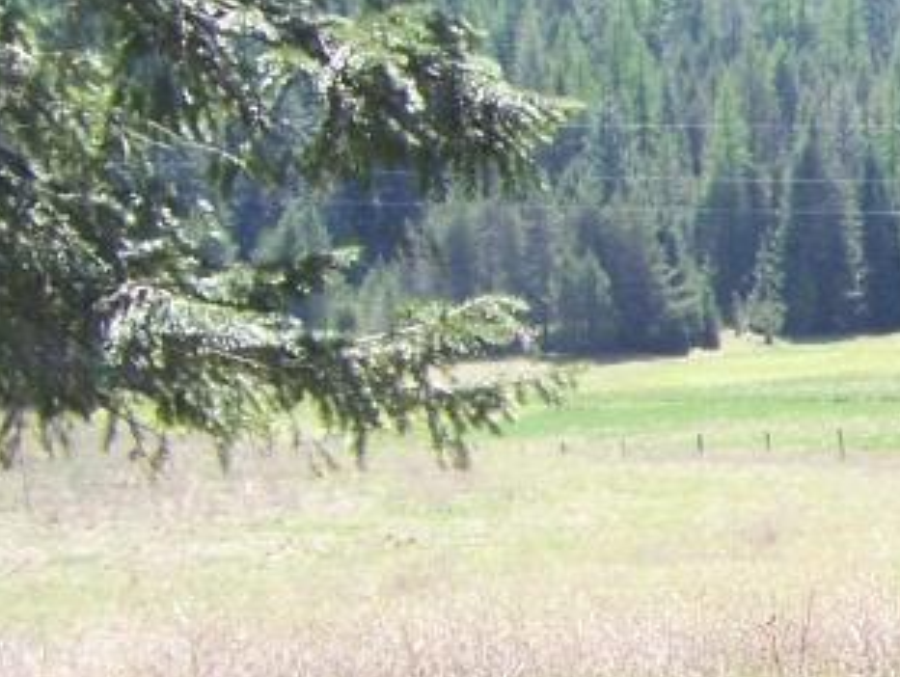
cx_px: 1794
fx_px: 3852
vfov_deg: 10.0
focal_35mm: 148
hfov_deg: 11.9
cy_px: 179
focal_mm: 5.85
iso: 64
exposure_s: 1/250
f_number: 2.8
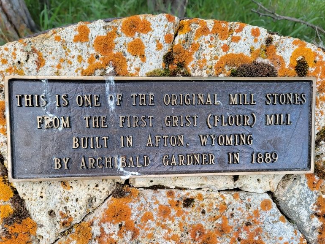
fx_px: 254
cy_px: 126
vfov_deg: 51.4
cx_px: 166
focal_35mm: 27
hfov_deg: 65.3
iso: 40
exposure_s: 1/120
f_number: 1.8
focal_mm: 5.4
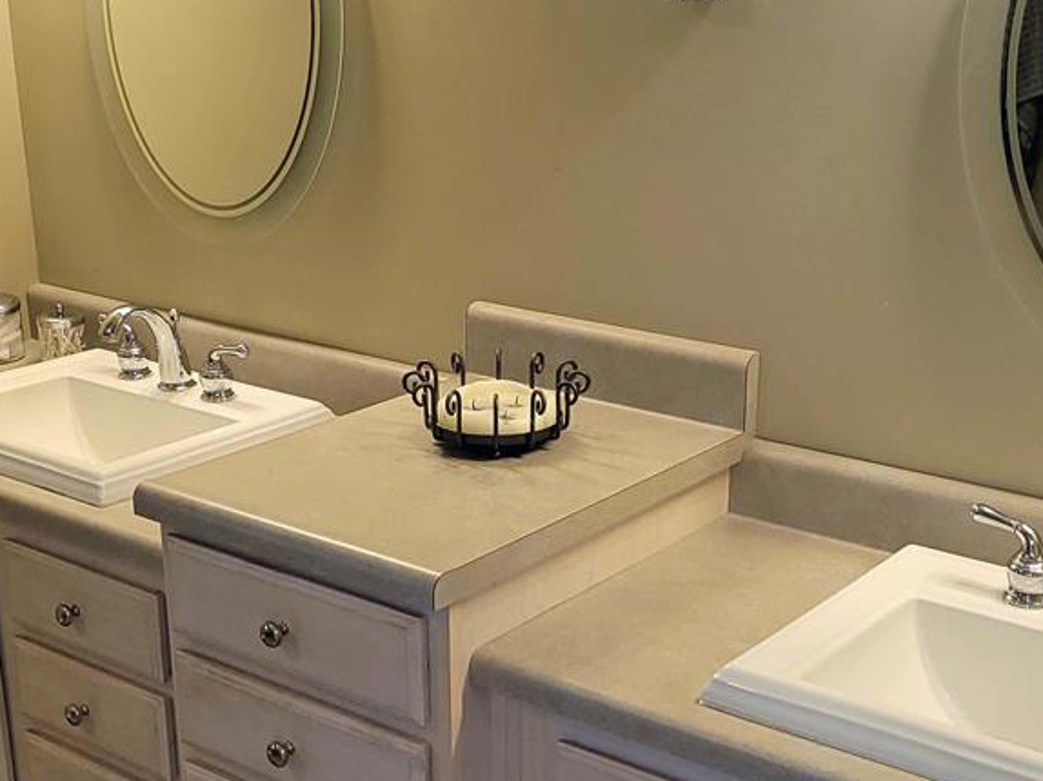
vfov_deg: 25.1
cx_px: 540
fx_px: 1747
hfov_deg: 33.2
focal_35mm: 58
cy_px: 483
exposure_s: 1/60
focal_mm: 5
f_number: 1.8
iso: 100
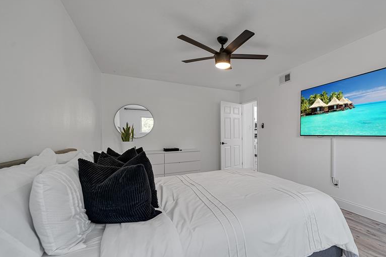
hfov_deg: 94.7
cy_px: 132
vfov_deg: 73.7
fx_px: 172
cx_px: 242
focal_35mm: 16
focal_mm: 12
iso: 50
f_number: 6.3
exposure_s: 1.6
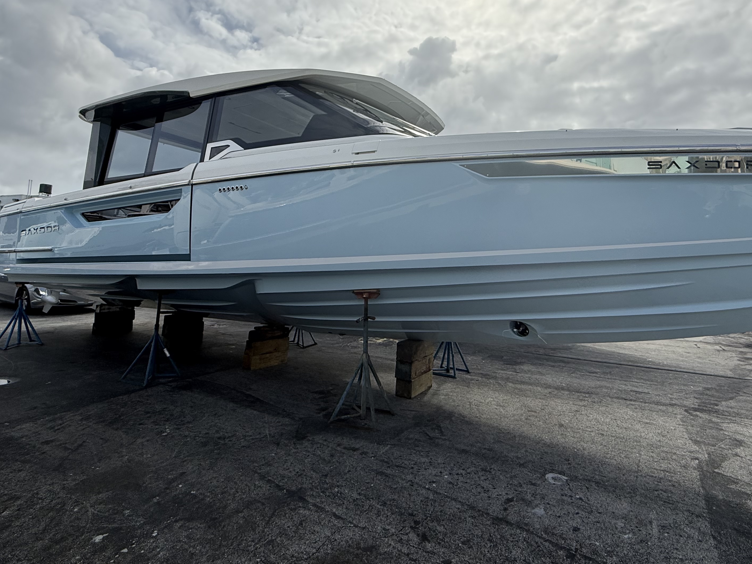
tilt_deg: +5.0
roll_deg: -1.8
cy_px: 221
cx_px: 422
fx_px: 435
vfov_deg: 65.3
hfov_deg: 81.4
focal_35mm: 20
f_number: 2.2
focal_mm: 2.22
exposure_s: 1/3460
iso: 80
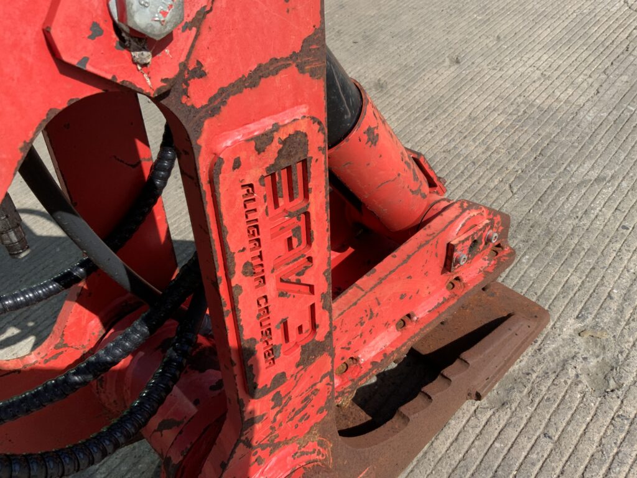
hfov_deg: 61.7
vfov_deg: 48.2
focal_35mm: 29
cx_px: 318
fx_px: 534
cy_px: 239
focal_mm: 3
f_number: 1.8
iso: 16
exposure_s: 1/1250
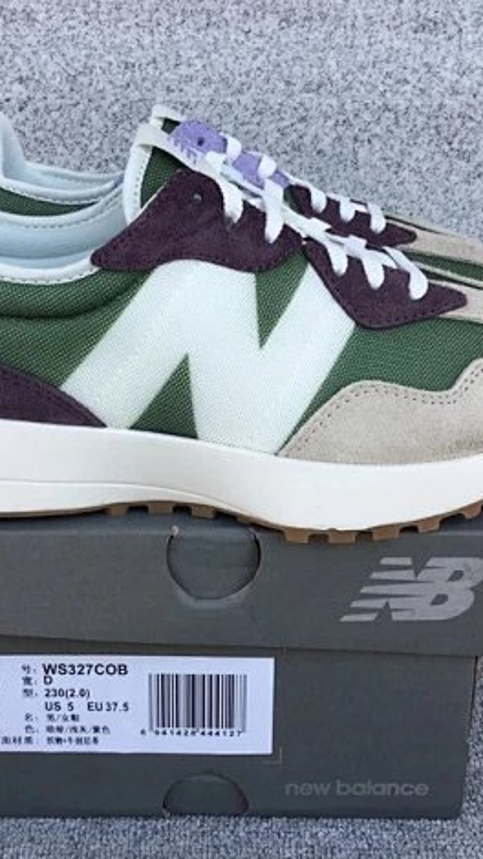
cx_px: 229
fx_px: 1048
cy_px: 433
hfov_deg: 25.9
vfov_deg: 44.6
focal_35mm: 46
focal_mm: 3.3
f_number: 2.4
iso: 25
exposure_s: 1/256
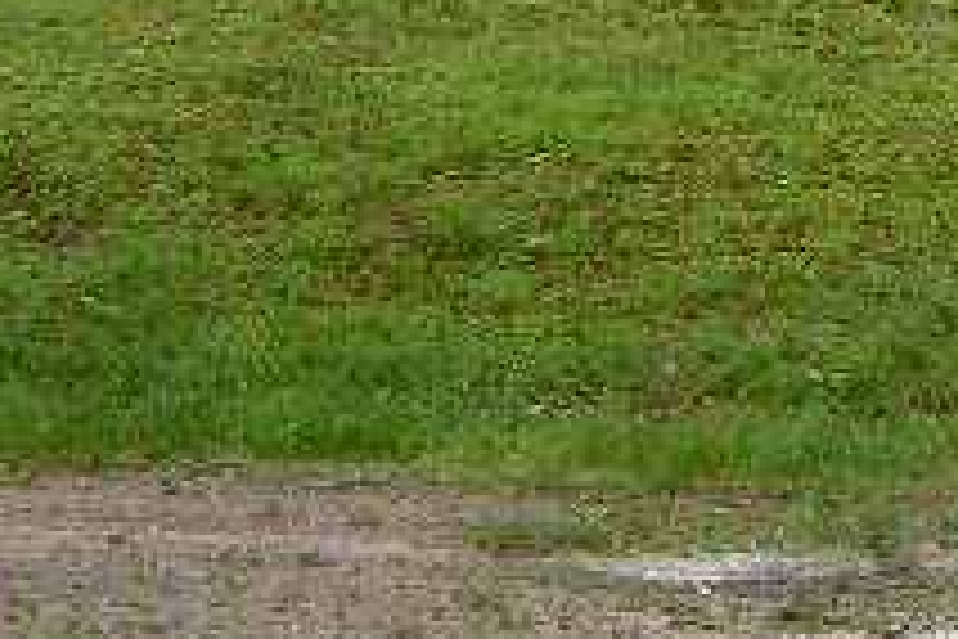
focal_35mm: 113
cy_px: -230
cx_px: 1133
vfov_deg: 11.7
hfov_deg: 17.3
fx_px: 3007
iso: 50
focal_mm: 5.6
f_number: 2.8
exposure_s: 1/100
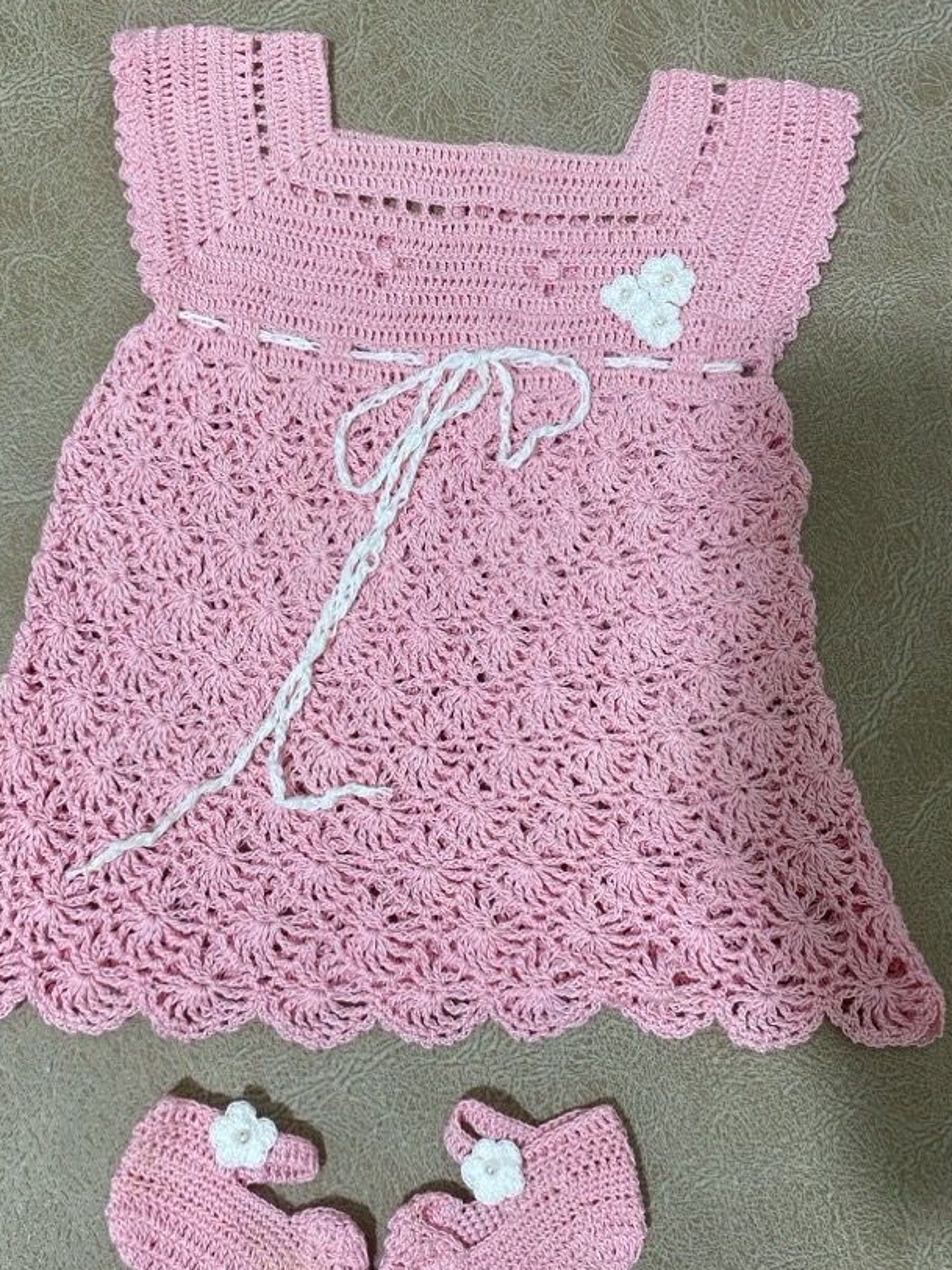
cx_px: 433
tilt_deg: -78.1
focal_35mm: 32
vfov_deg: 56.8
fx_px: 1174
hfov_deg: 44.1
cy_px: 661
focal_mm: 4.25
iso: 100
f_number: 1.8
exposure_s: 1/50
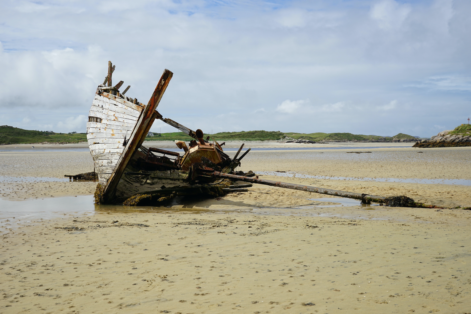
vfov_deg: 29.2
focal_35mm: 46
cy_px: 157
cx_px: 236
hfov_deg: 42.7
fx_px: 602
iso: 100
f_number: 11
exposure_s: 1/200
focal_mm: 46
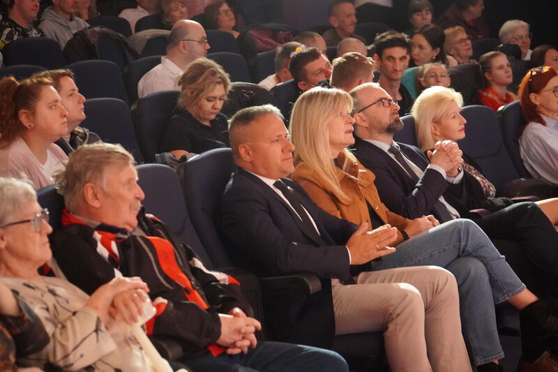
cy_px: 186
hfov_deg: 21.2
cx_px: 279
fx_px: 1488
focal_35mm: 96
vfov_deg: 14.2
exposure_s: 1/10
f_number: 4
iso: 6400
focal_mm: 64
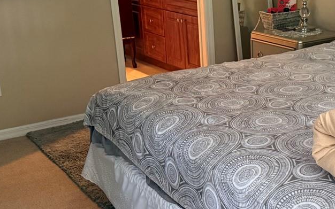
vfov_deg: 20.0
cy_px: 102
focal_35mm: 65
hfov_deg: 31.2
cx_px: 235
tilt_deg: -17.0
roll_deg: +2.6
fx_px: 593
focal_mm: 6.76
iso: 640
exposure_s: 1/60
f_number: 1.78
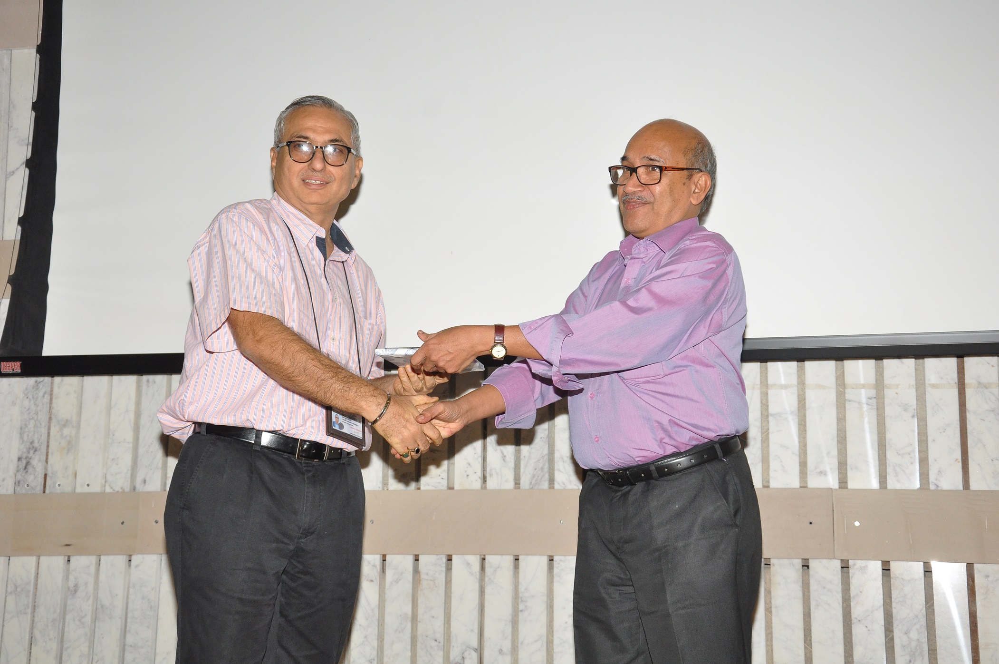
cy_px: 332
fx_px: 1580
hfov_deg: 35.1
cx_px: 500
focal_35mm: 57
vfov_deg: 23.7
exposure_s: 1/125
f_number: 7.1
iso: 1000
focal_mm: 38
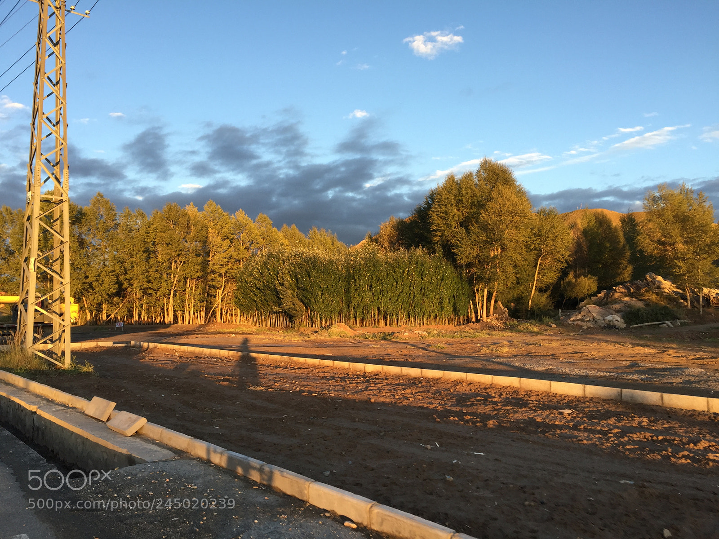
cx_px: 360
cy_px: 270
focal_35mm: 29
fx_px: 602
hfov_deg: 61.7
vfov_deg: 48.2
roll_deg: -0.2
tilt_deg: +5.6
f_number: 2.2
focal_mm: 4.15
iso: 32
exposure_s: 1/132
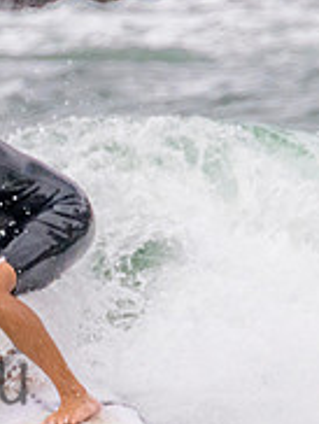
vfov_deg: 0.6
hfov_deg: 0.4
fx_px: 40809
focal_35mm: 3329
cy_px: 365
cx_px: -67
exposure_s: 1/2000
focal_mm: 800
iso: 2000
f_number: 11
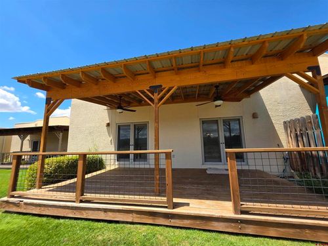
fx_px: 123
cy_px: 123
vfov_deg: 89.9
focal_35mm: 13
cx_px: 164
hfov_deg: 106.2
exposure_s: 1/1205
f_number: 1.9
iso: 40
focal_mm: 2.2
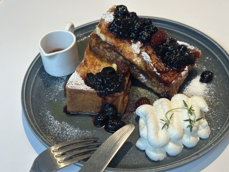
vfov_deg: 30.3
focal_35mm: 48
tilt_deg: -45.4
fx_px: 318
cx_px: 114
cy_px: 86
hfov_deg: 39.7
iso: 100
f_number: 1.78
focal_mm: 6.86
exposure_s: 1/121
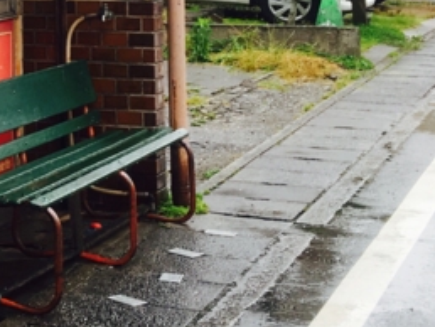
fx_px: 1446
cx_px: -256
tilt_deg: -0.9
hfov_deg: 15.5
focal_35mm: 115
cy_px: -62
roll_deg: +1.7
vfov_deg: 12.6
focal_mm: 4.15
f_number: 2.2
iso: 25
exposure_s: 1/327
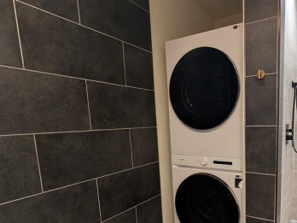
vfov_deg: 57.4
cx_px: 211
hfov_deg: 70.4
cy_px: 151
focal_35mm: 23
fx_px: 197
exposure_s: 1/60
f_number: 1.7
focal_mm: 2.02
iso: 176
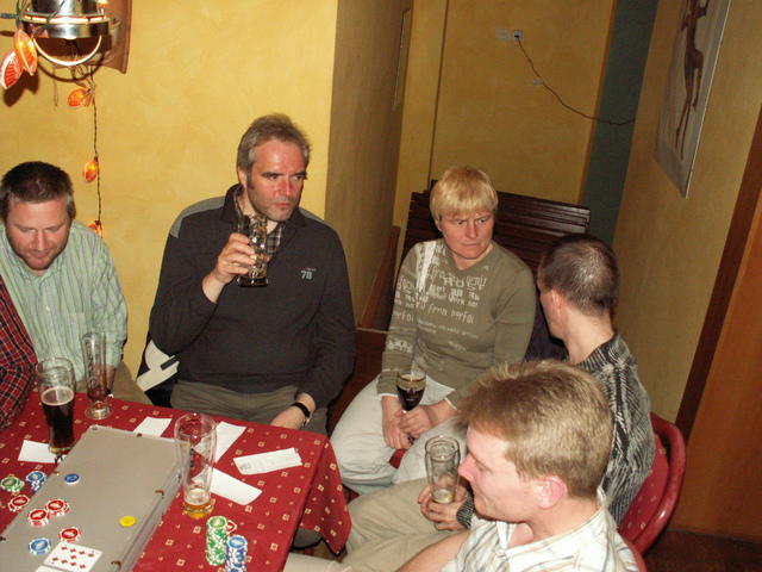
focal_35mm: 35
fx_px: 770
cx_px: 381
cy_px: 286
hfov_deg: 52.6
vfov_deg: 40.7
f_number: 2.8
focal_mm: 5.86
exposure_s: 1/40
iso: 160
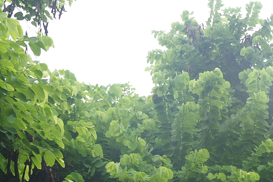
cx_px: 239
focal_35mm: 88
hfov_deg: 22.6
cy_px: 190
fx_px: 667
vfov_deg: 15.2
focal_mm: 28
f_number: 4.5
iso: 200
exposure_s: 1/30
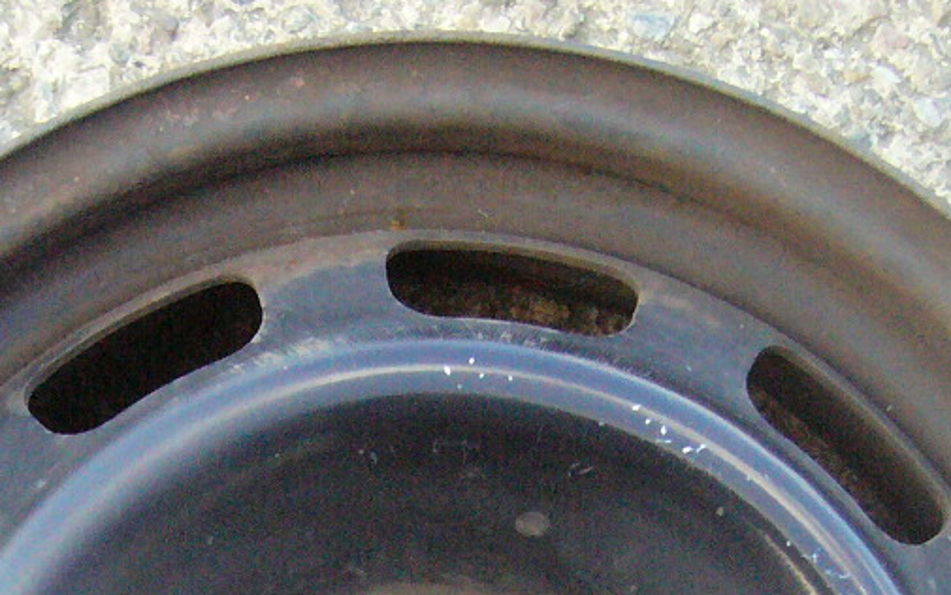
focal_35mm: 94
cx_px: 452
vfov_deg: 13.2
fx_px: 2437
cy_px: 855
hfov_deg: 22.1
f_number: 2.8
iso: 400
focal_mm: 5.8
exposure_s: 1/320
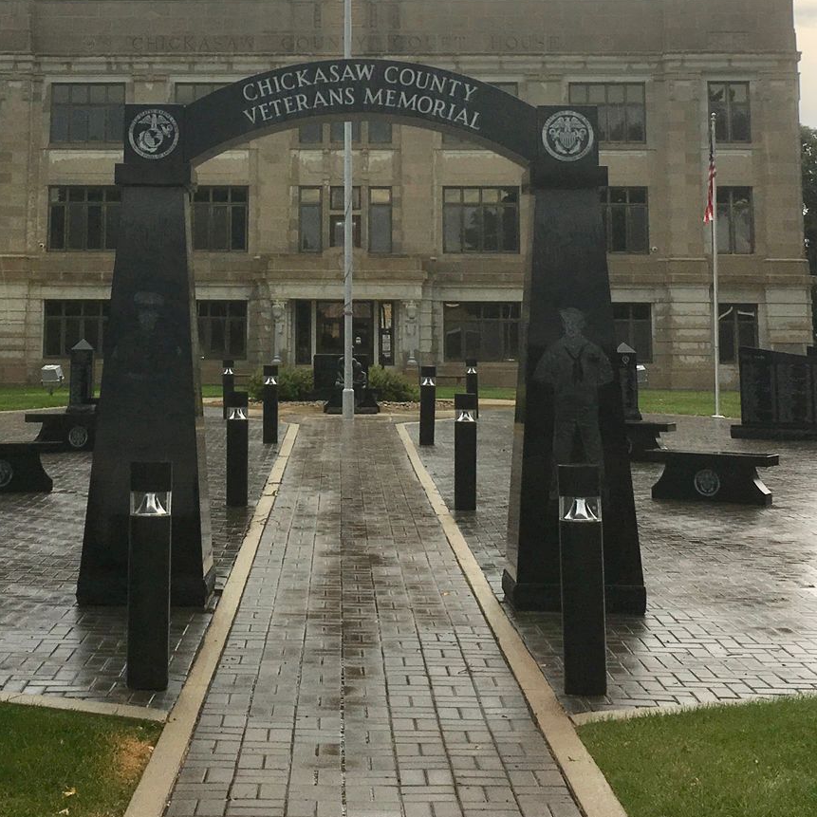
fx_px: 1602
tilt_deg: +8.1
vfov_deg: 27.8
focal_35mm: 60
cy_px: 129
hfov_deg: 28.5
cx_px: 286
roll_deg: -1.1
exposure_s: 1/120
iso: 25
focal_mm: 4.15
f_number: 2.2
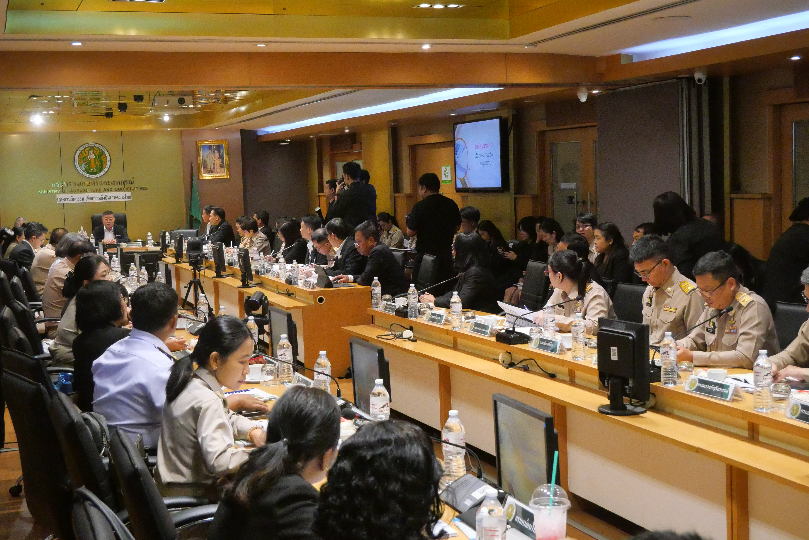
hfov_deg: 41.9
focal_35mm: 47
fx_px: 1057
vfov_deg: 28.7
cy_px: 270
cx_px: 404
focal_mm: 23
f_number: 5.6
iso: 6400
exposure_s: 1/200
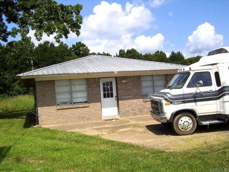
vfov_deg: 39.7
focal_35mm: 36
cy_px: 86
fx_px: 238
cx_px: 114
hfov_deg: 51.4
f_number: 4.8
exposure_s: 1/800
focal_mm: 6
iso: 80
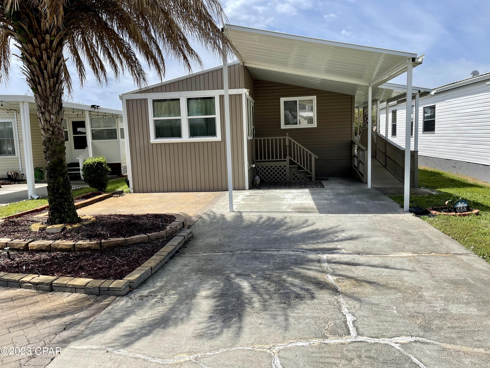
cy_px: 184
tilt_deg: -7.7
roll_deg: +1.3
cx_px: 245
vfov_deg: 53.1
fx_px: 368
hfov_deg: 67.3
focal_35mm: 26
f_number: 1.6
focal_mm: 5.1
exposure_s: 1/3344
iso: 32
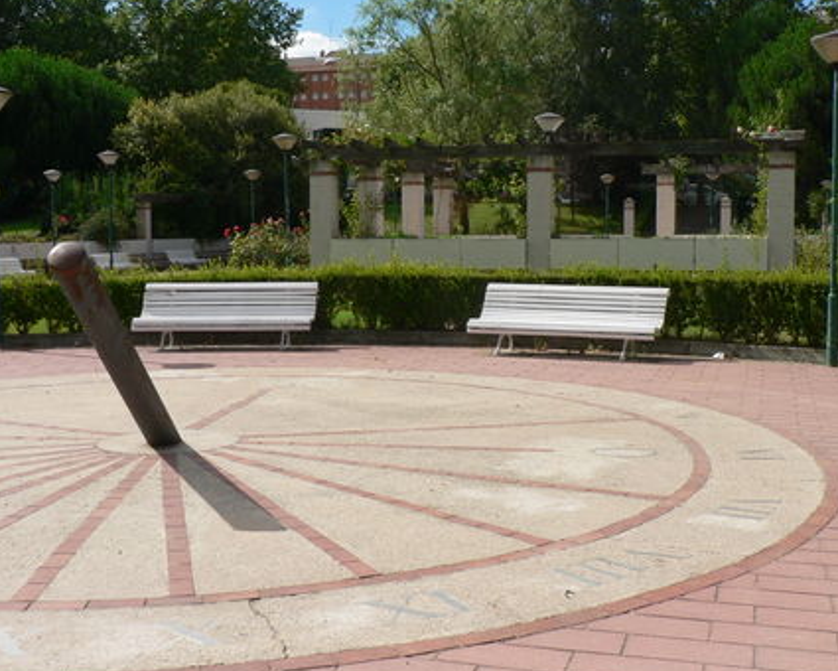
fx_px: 1116
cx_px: 448
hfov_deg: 41.1
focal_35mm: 45
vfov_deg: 33.4
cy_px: 318
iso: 64
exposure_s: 1/400
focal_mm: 6.9
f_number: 5.6
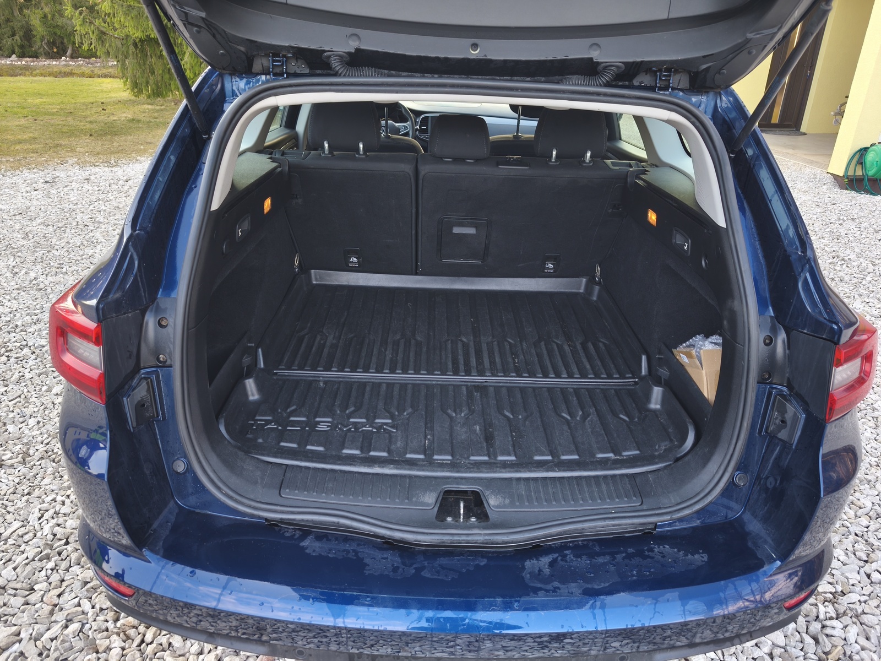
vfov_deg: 58.9
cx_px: 440
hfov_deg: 73.9
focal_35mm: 23
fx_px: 585
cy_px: 330
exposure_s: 1/50
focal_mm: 6.18
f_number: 1.65
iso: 320
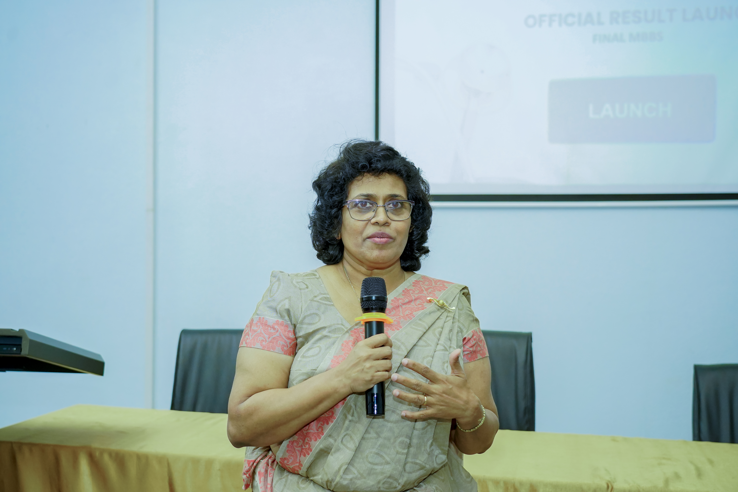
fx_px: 943
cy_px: 246
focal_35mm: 46
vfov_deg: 29.2
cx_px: 369
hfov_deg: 42.7
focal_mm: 46
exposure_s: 1/200
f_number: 4
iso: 2000
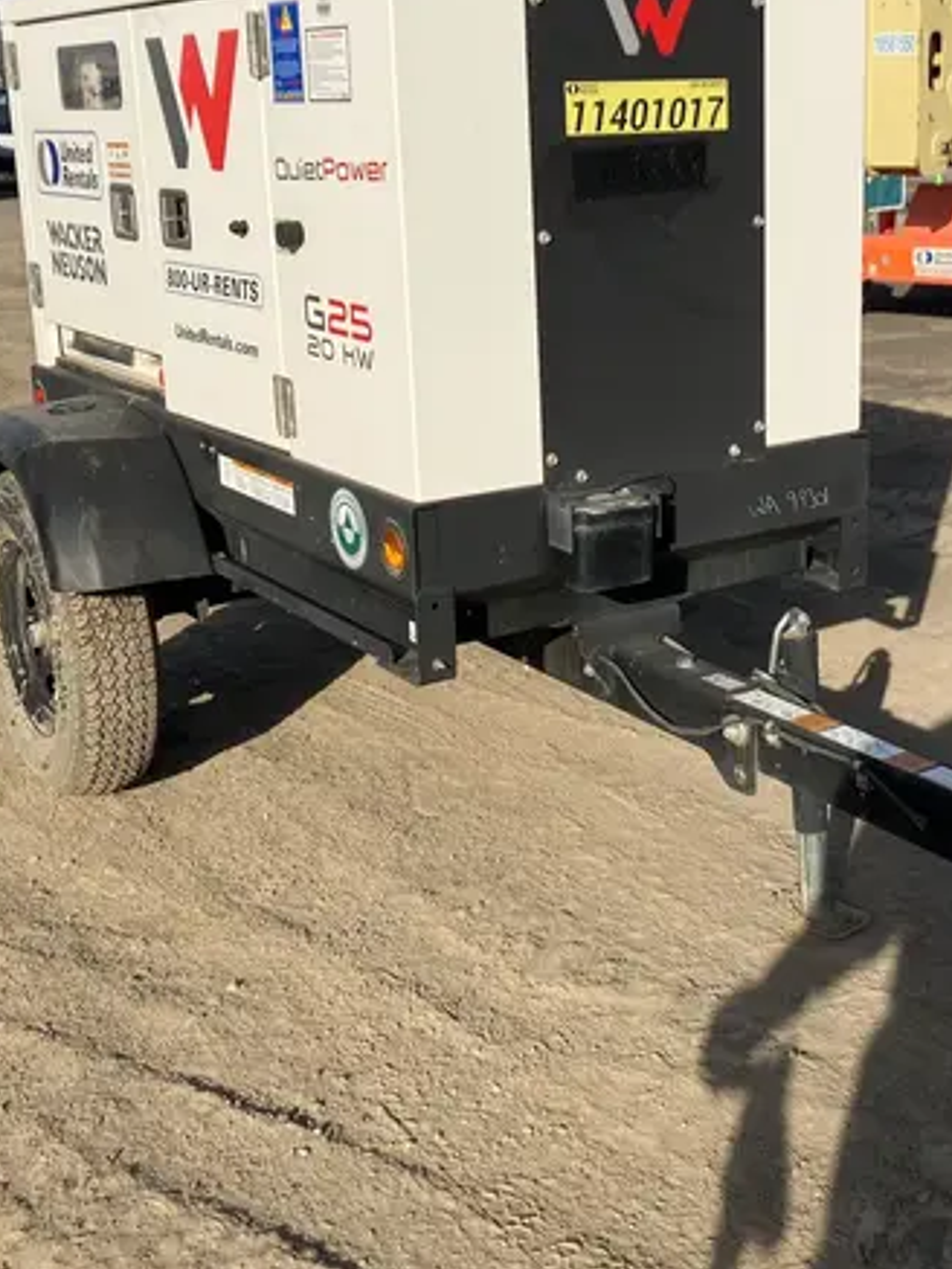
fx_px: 1723
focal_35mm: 47
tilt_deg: -13.8
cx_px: 627
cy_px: 559
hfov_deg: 30.7
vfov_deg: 40.4
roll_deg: +0.5
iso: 32
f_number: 1.8
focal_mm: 3.99
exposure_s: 1/3247
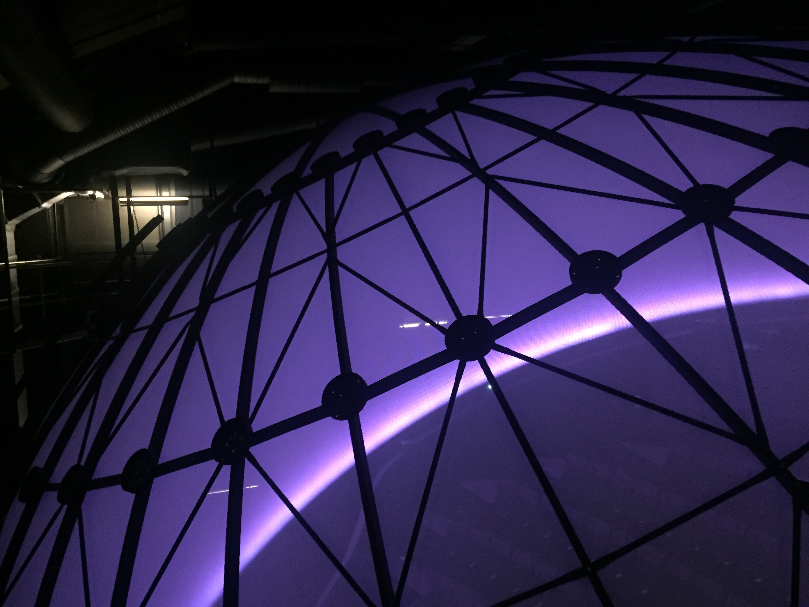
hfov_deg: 61.7
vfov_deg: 48.2
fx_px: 678
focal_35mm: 29
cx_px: 404
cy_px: 304
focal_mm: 4.15
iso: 500
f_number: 2.2
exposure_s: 1/17
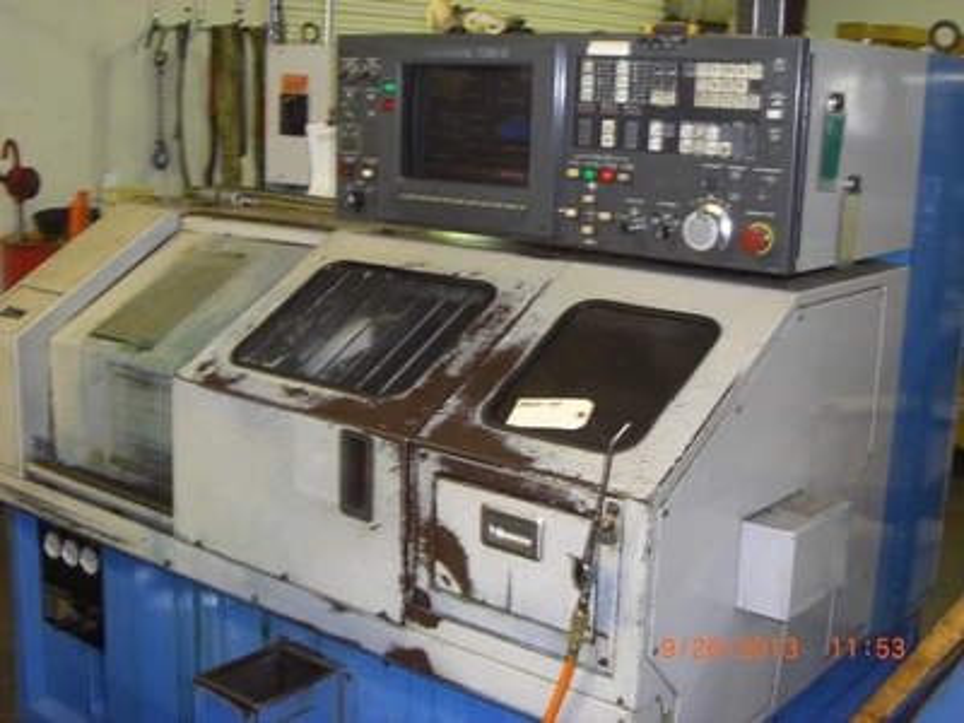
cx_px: 482
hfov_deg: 40.4
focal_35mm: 47
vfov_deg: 30.9
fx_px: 1309
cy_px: 362
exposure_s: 1/60
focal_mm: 7.6
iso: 200
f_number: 3
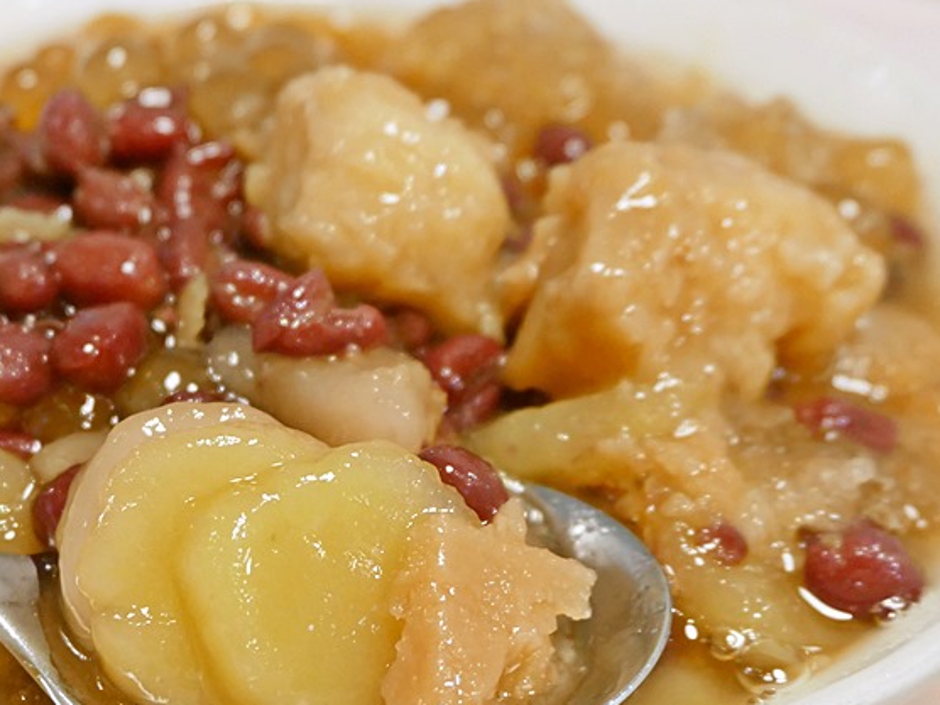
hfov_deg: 26.7
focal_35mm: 72
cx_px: 243
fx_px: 1955
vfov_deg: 20.3
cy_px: 513
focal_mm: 20
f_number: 4.4
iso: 1250
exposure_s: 1/60
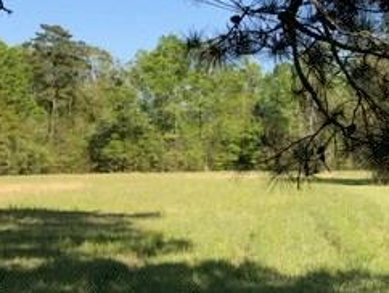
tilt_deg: +1.6
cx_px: 214
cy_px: 140
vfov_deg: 19.9
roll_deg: +1.3
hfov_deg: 26.3
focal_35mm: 74
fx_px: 832
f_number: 1.8
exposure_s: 1/1350
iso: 20
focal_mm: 3.99
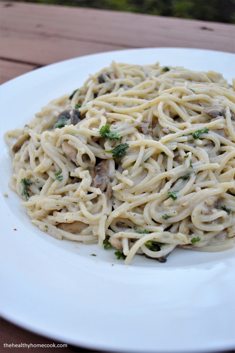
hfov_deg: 34.2
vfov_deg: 49.6
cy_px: 176
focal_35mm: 39
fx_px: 382
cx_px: 118
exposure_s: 1/500
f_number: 4.2
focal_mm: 26
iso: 1000
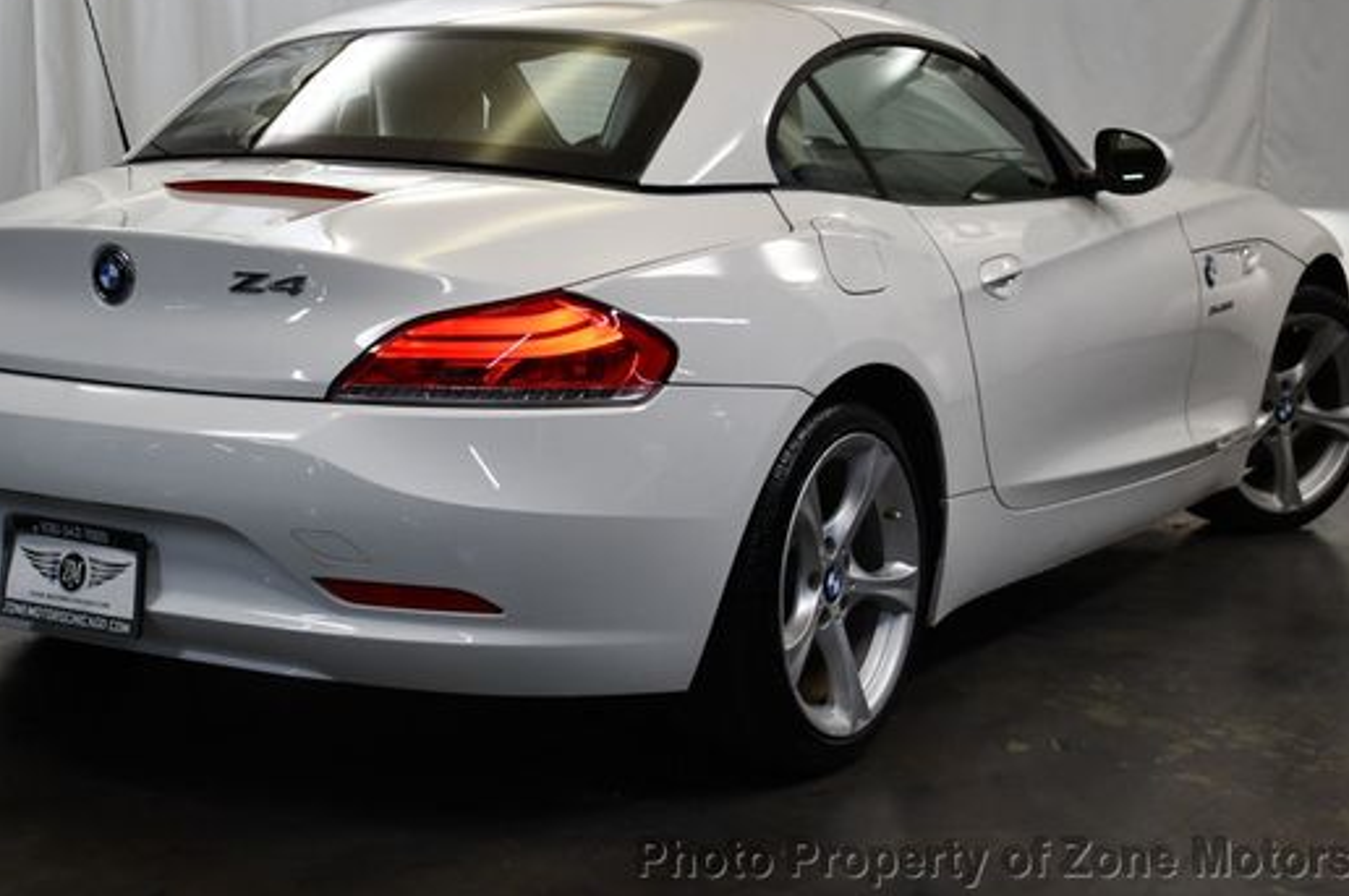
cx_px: 604
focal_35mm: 67
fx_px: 2508
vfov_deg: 20.2
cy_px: 350
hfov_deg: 30.1
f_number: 4.8
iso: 800
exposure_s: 1/160
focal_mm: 36
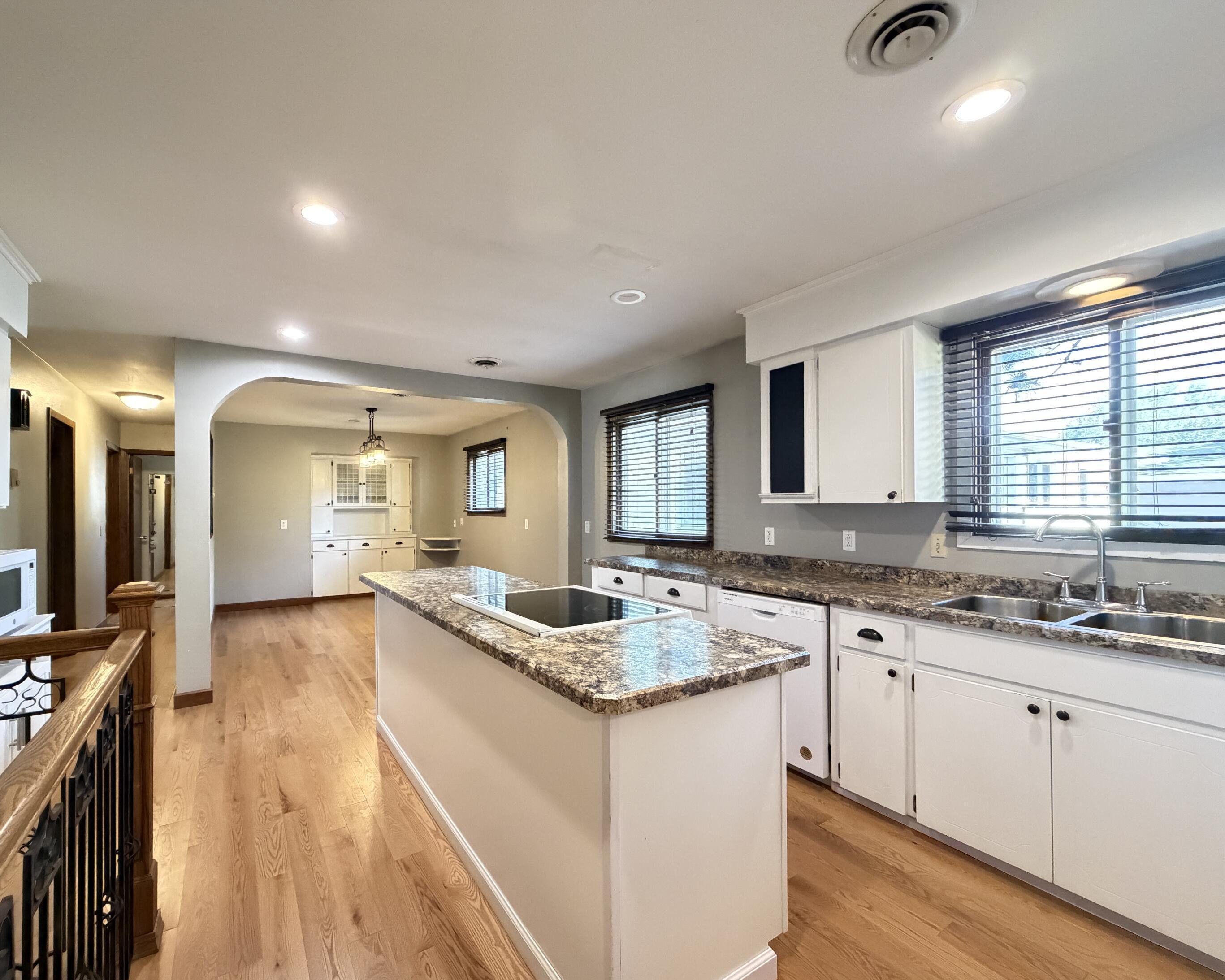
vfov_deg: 84.0
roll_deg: +0.1
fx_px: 544
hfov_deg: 96.6
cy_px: 503
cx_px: 564
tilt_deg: +0.7
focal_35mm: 15
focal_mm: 2.22
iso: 1250
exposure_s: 1/60
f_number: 2.2
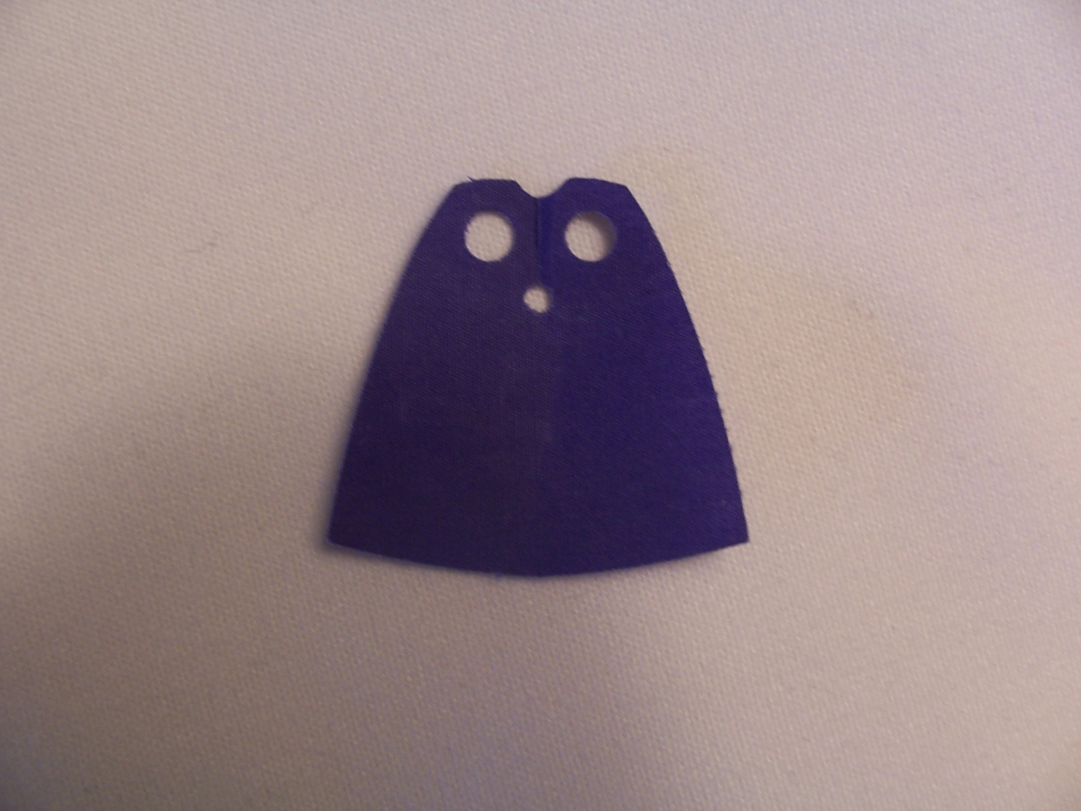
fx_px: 1093
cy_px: 406
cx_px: 540
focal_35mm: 35
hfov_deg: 52.6
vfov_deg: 40.7
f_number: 2.8
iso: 80
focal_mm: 6
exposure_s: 1/60
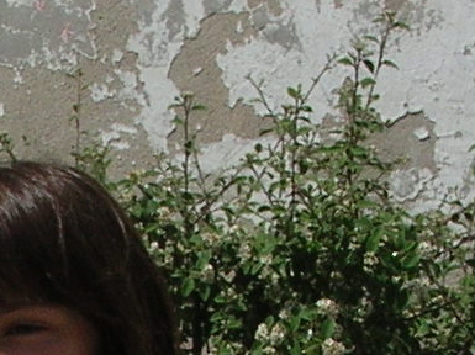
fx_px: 2852
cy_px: 622
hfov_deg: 9.3
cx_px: -196
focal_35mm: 208
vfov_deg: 7.0
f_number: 5.6
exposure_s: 1/592
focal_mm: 5.8
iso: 50
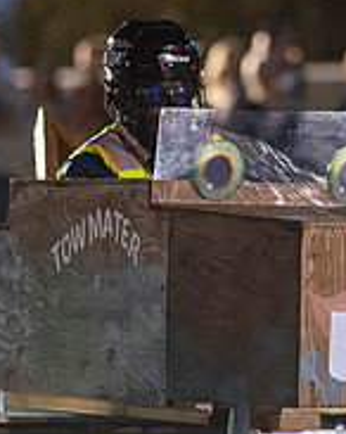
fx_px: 4834
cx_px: 230
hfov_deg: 4.1
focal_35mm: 377
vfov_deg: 5.1
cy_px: 265
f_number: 1.4
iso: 8000
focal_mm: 105
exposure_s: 1/320
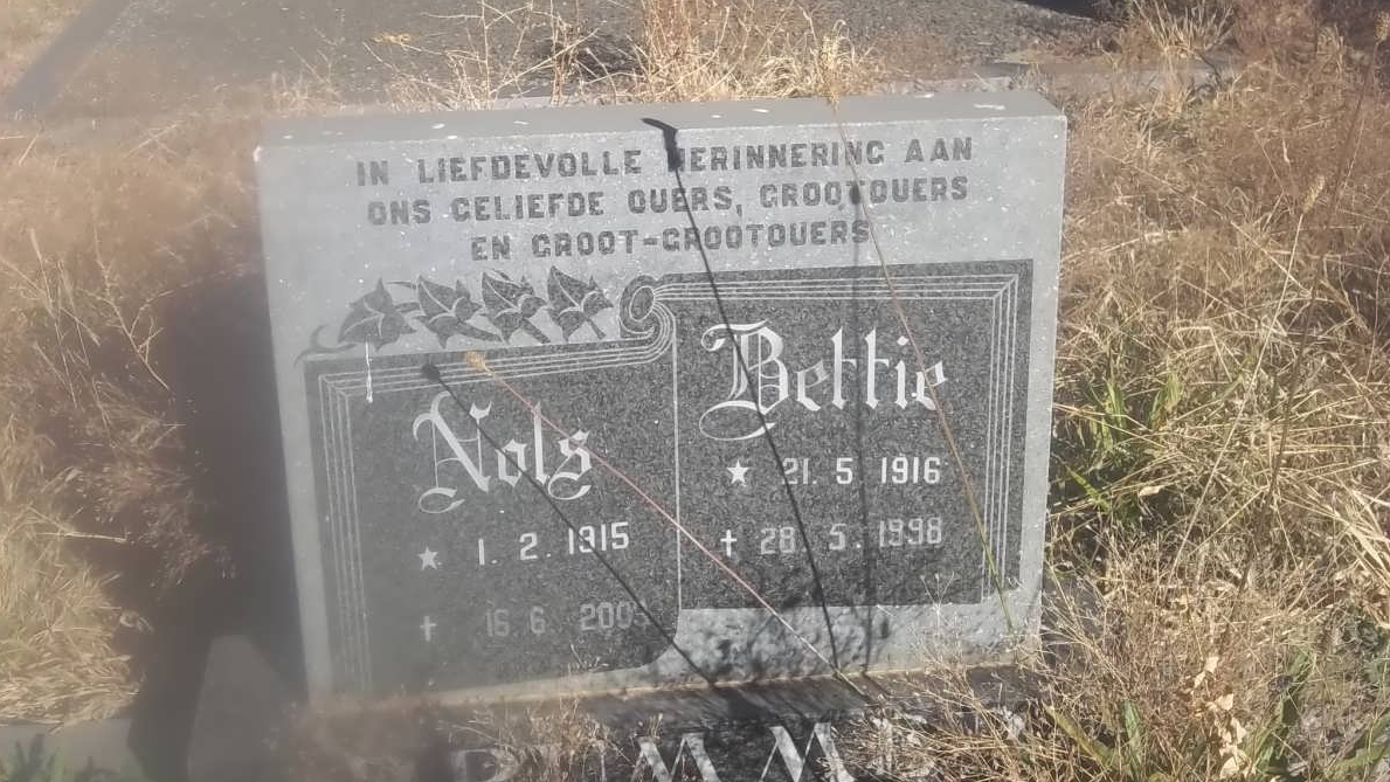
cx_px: 691
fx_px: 2027
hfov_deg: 37.8
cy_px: 459
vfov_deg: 21.8
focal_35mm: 55
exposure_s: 1/200
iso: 80
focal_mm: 8.8
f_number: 7
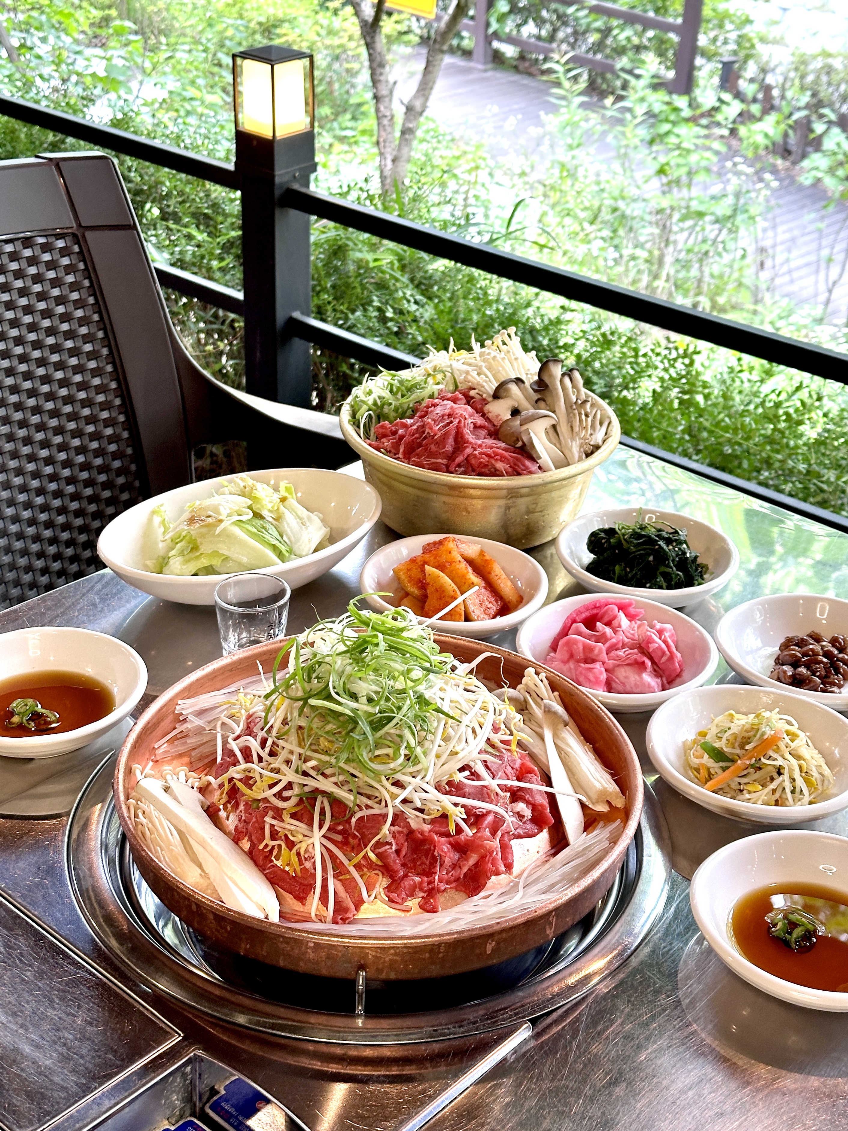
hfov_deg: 30.3
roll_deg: -1.5
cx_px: 424
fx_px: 1568
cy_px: 566
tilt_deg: -27.6
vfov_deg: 39.7
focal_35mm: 48
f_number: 1.78
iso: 80
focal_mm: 6.86
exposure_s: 1/60
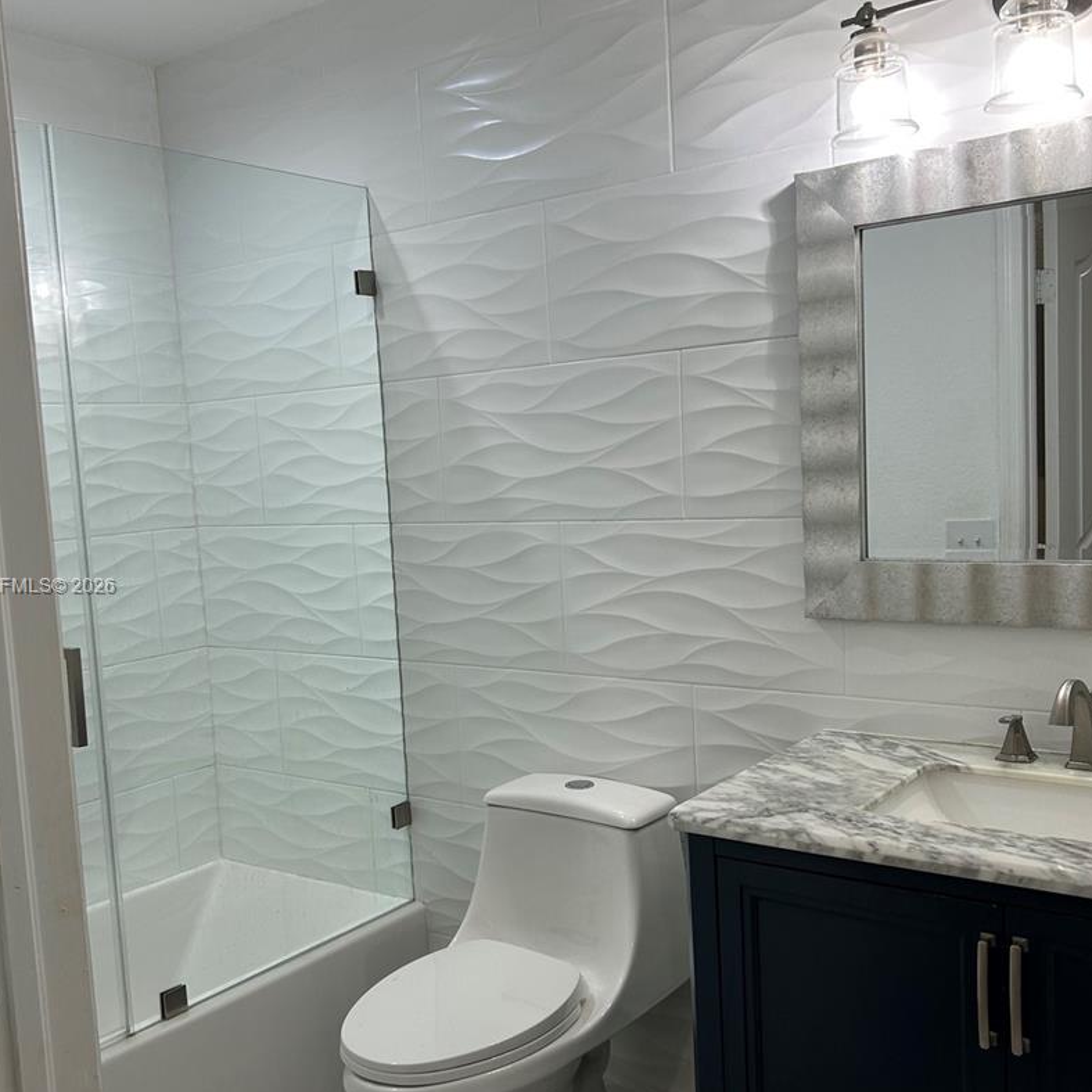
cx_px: 482
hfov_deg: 47.1
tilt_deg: -6.0
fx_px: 1249
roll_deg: +2.9
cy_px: 588
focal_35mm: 35
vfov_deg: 47.2
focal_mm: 5.7
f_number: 1.5
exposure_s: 1/120
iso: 64
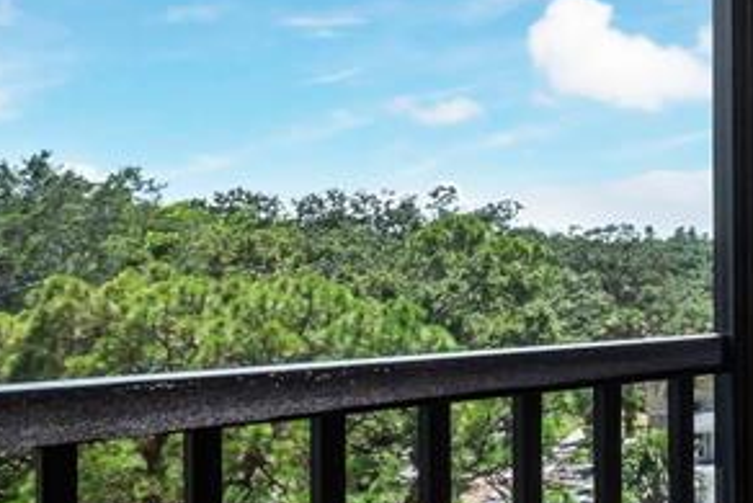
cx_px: 890
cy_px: 252
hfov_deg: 32.5
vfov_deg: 26.5
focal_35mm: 51
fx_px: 1067
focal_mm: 7
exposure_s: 1/60
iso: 400
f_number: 11
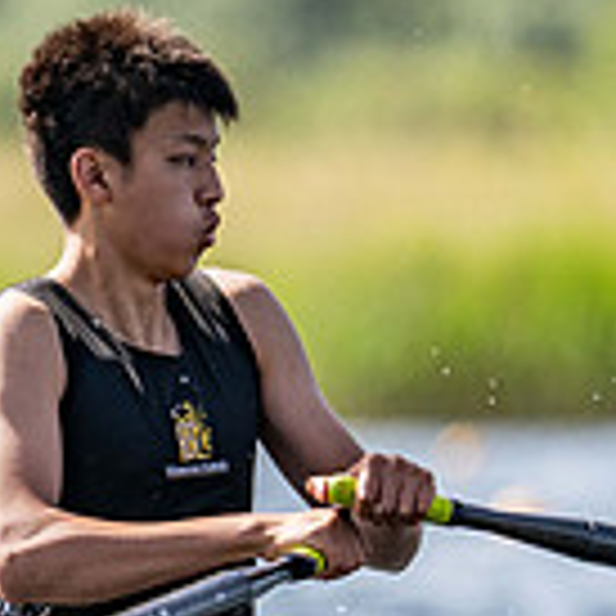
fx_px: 29012
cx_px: 121
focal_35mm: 1441
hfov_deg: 1.2
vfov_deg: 1.2
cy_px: 456
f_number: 4.5
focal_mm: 400
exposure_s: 1/2500
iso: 320
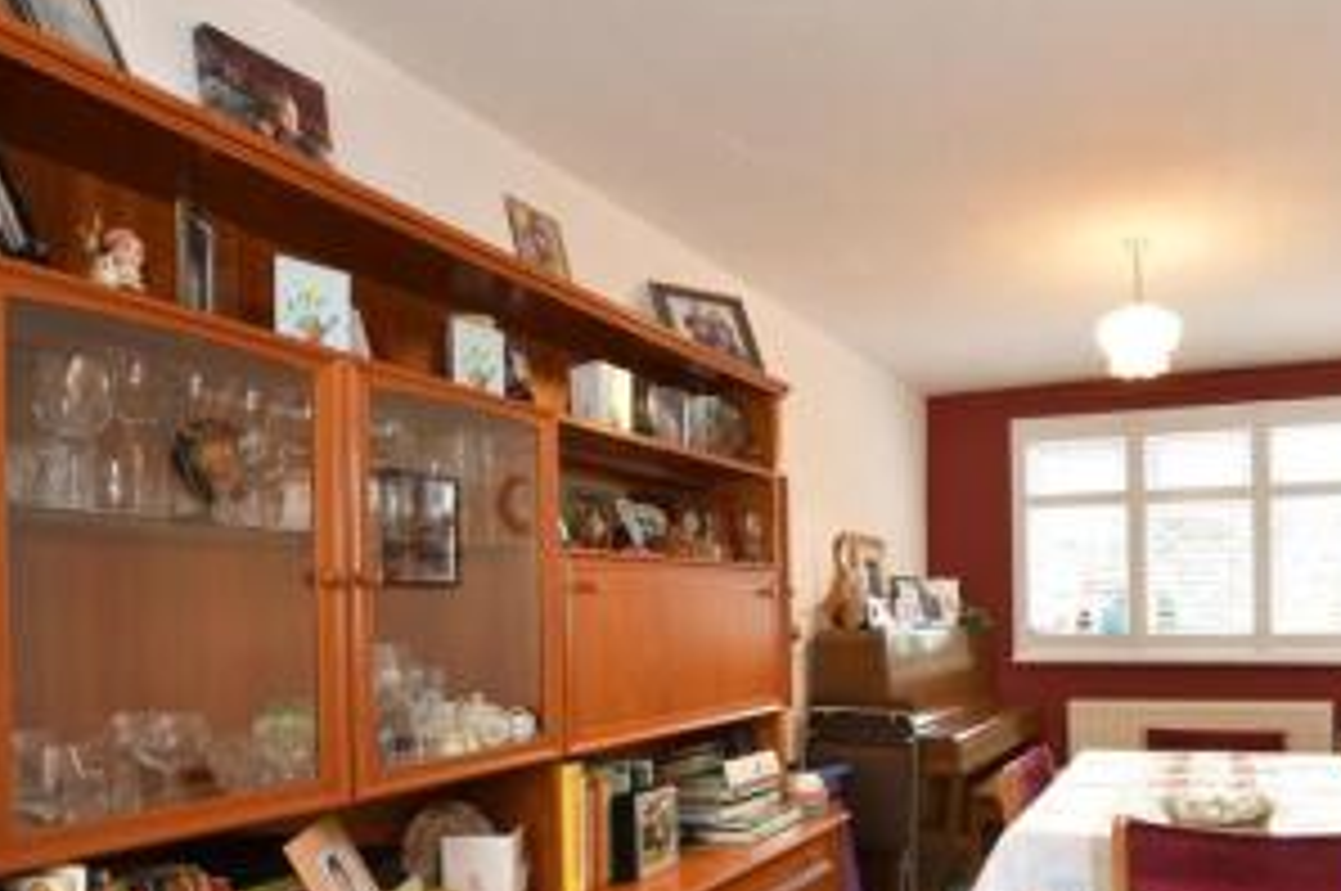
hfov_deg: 70.2
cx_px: 958
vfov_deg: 51.5
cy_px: 628
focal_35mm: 24
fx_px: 893
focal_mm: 10
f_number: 8
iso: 100
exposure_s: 1/1.6
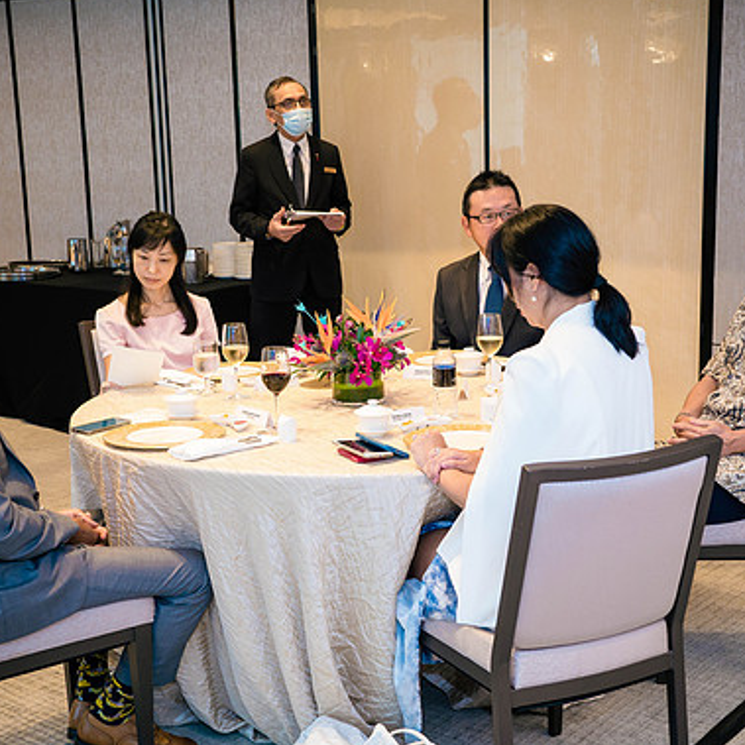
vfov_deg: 32.8
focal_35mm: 52
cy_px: 369
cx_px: 368
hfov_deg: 32.8
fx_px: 1266
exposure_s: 1/80
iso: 3200
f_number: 5.6
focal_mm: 40
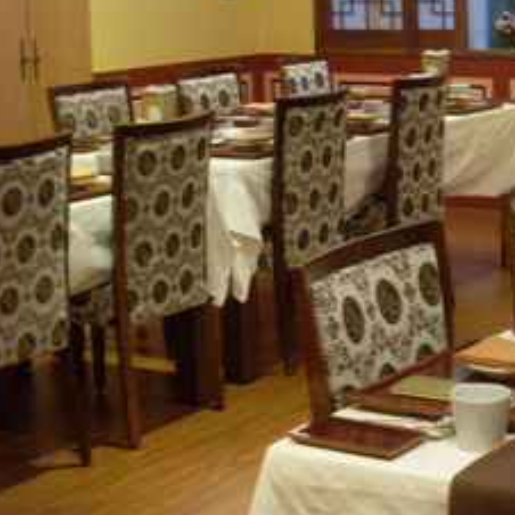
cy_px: 111
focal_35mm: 96
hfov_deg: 17.6
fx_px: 1616
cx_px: 551
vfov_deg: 18.0
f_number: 3.5
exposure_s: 1/10
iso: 200
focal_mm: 8.1
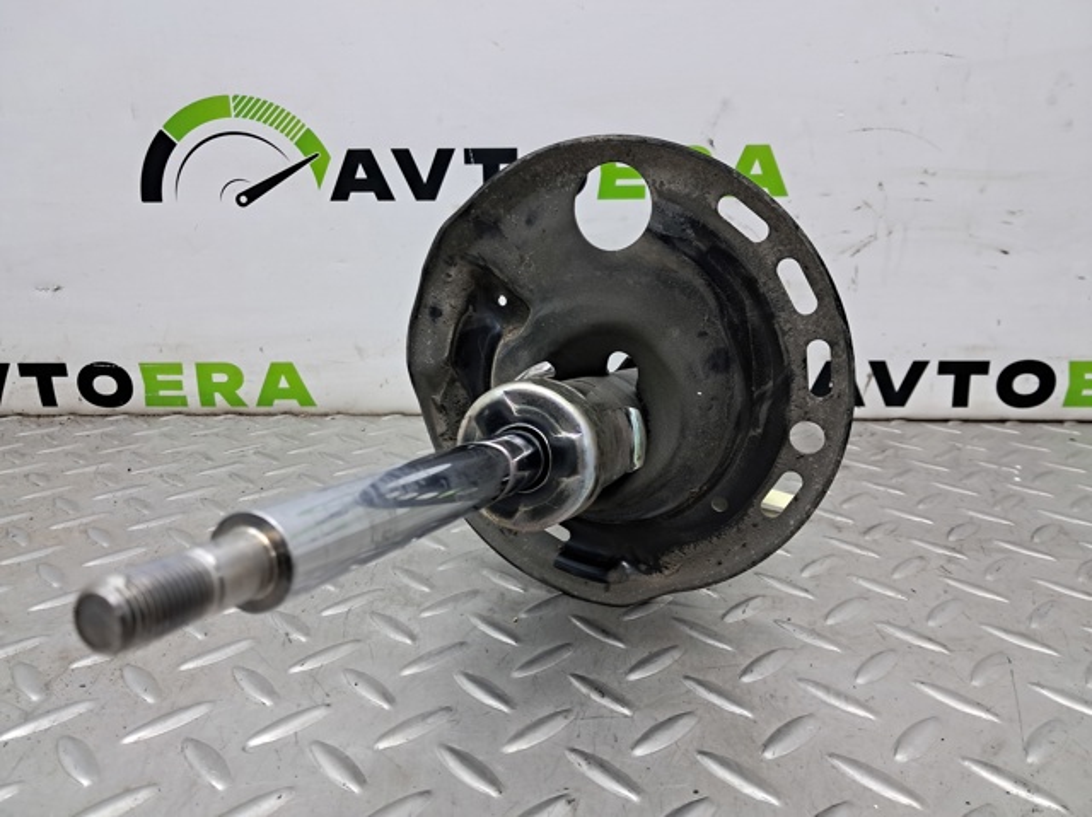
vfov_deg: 51.3
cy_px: 408
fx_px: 851
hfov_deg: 65.4
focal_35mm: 27
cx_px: 546
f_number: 1.8
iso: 125
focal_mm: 4
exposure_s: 1/50
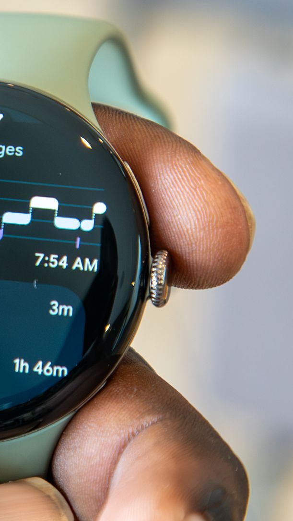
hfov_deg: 4.9
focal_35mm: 248
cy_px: 258
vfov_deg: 8.7
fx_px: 3422
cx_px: -99
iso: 2500
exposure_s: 1/125
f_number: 8
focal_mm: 105
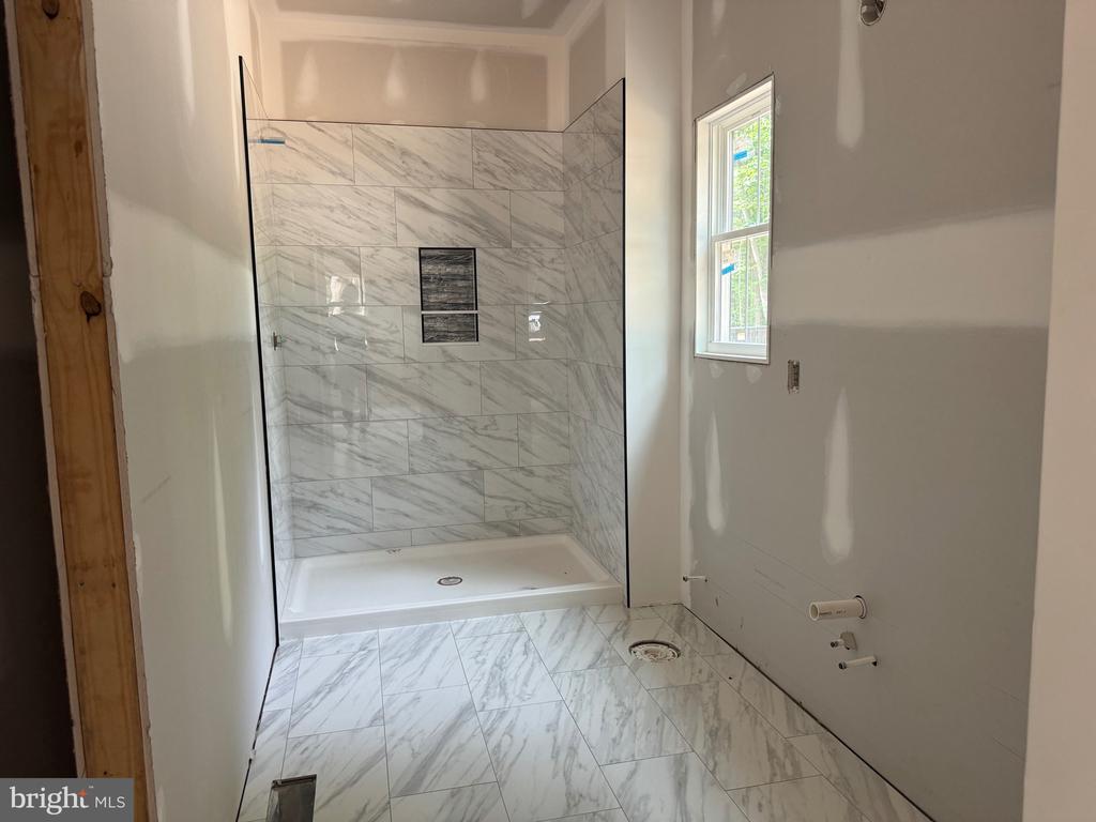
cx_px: 548
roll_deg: +0.9
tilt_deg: -6.6
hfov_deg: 71.6
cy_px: 411
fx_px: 760
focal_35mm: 24
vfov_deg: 56.8
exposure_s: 1/121
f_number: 1.78
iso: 200
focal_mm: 6.76
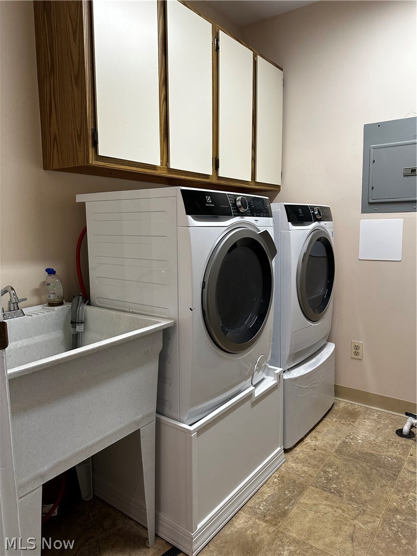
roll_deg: -0.9
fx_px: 385
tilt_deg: -6.7
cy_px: 278
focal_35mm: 24
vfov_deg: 71.6
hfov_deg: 56.8
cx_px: 208
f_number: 1.78
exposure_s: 1/120
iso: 160
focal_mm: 6.86
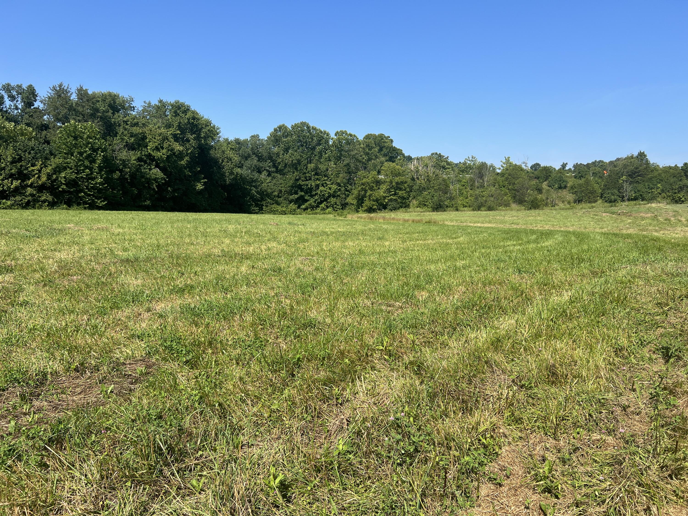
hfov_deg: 67.3
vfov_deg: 53.1
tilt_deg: -5.7
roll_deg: -1.2
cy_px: 258
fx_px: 517
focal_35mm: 26
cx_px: 344
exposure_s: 1/3356
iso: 50
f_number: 1.5
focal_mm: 5.7
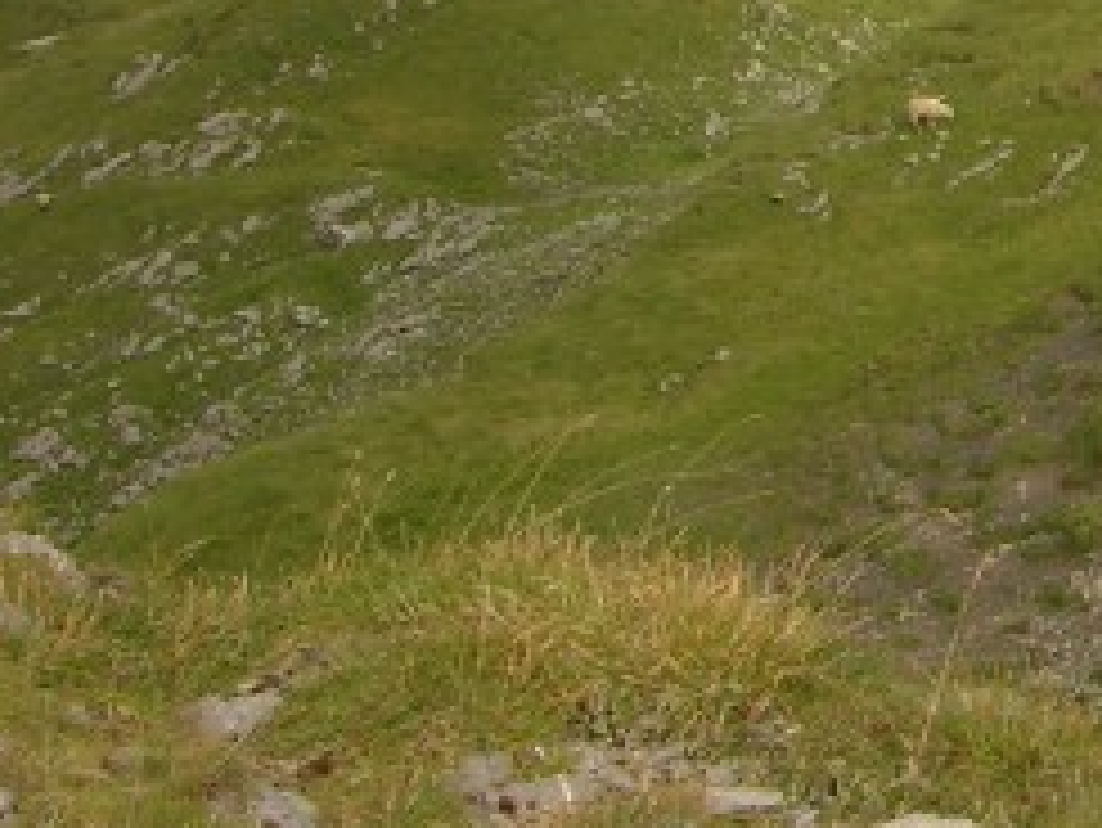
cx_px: 1858
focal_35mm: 146
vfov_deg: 9.9
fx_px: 4650
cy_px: -360
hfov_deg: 12.5
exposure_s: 1/180
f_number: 5.6
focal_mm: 8.9
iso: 50
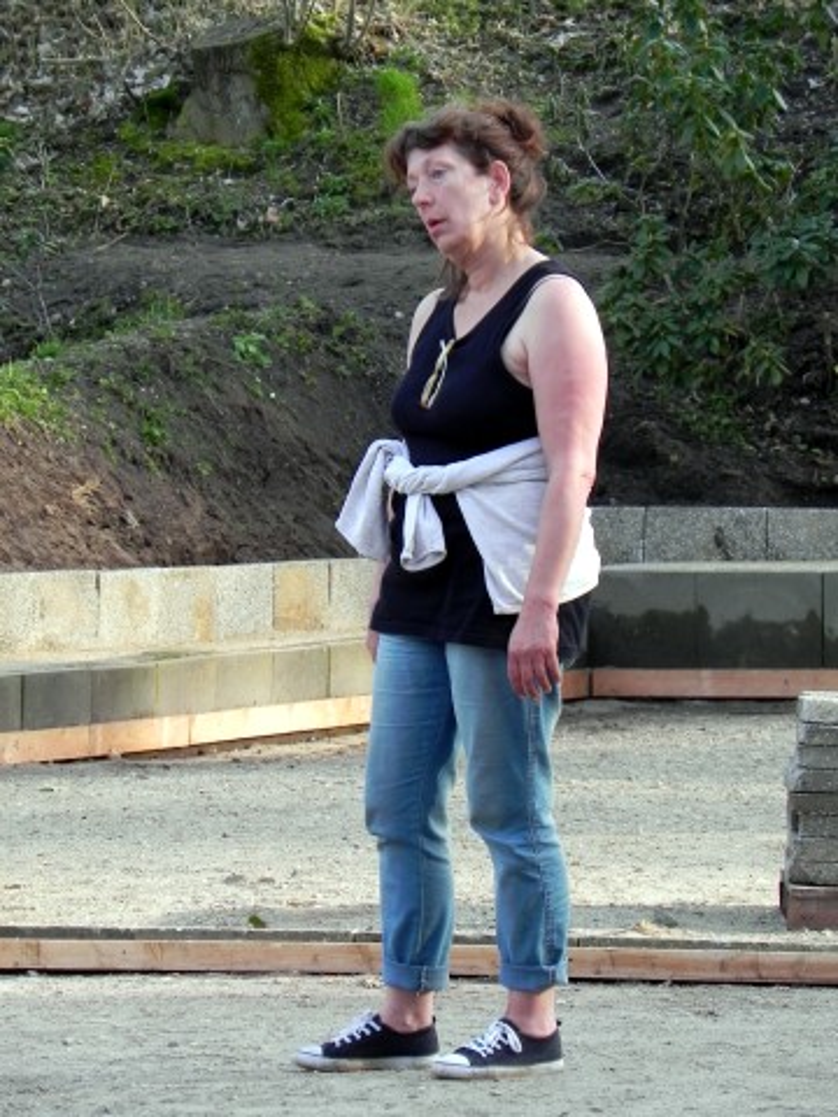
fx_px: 7973
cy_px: 558
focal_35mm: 247
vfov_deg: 8.0
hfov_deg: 6.0
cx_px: 419
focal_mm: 44
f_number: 4.5
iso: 160
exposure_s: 1/94.4
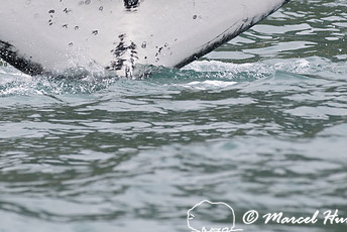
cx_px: 49
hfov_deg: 1.7
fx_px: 11431
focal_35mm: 1185
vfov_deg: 1.2
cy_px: 60
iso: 800
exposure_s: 1/1000
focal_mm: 600
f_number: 9
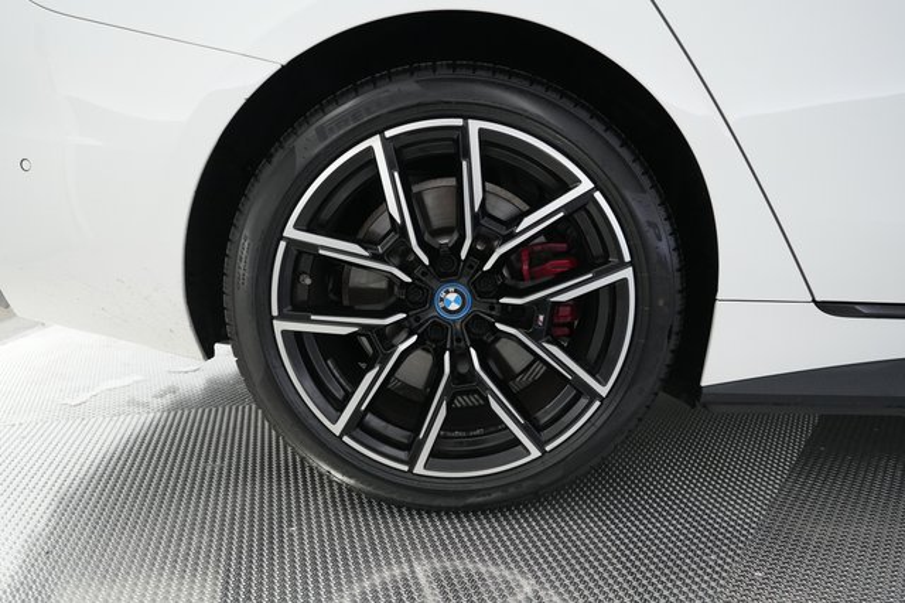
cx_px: 452
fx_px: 628
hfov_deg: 71.5
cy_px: 302
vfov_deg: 51.2
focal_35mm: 25
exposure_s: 1/160
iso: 4000
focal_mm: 25
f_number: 2.8
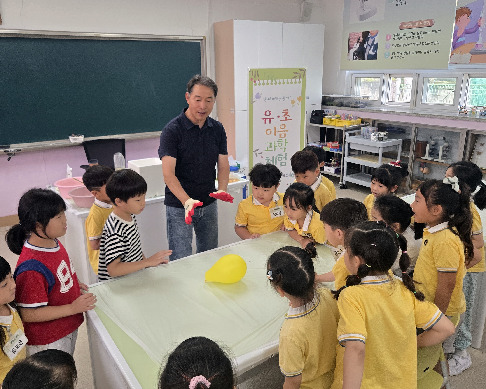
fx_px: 374
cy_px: 197
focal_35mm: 26
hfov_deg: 65.9
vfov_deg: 54.9
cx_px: 221
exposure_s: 1/180
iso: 125
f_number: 1.8
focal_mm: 5.4
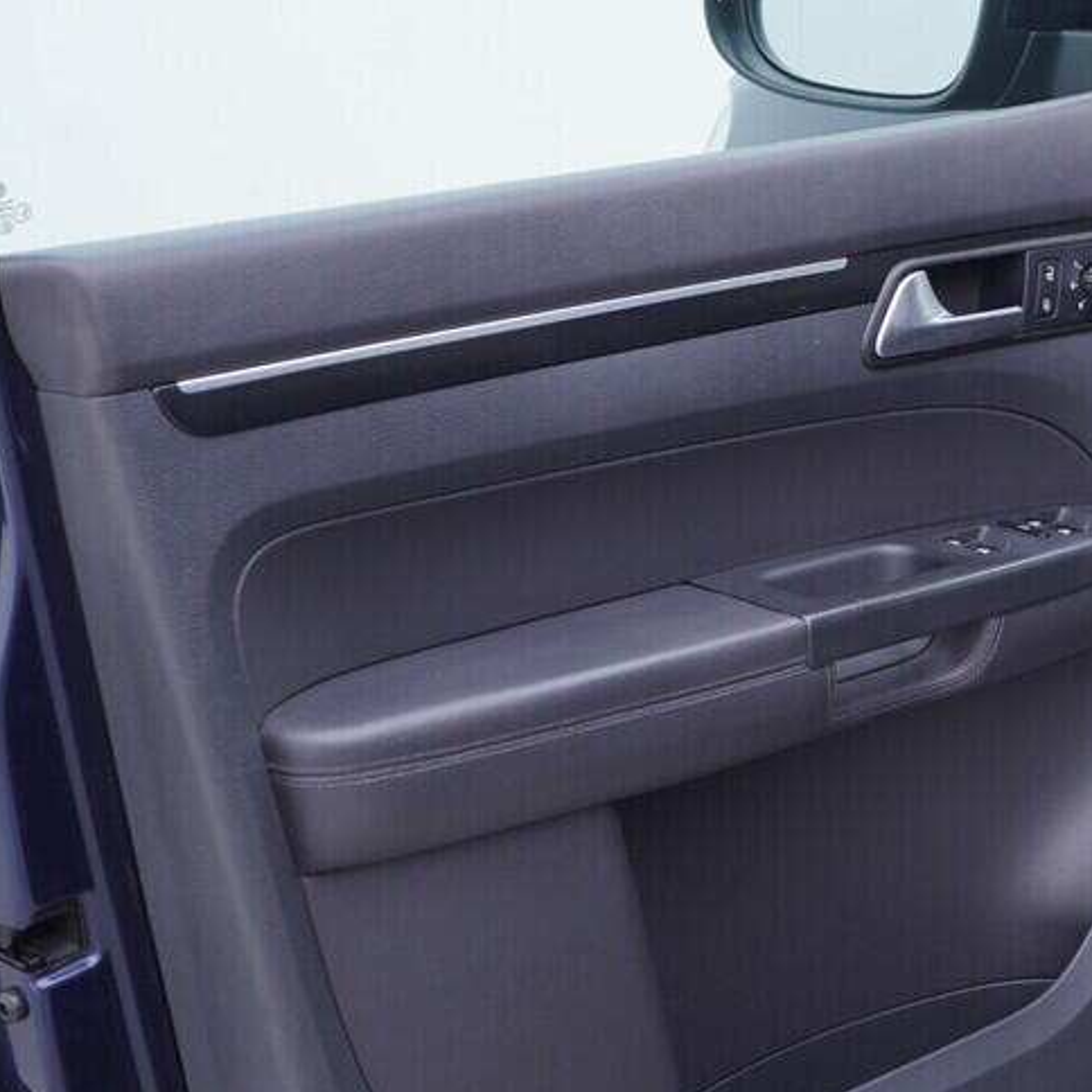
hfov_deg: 18.3
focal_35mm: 91
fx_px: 3248
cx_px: 1257
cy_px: 287
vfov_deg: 19.0
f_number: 3.2
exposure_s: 1/50
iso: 125
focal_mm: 24
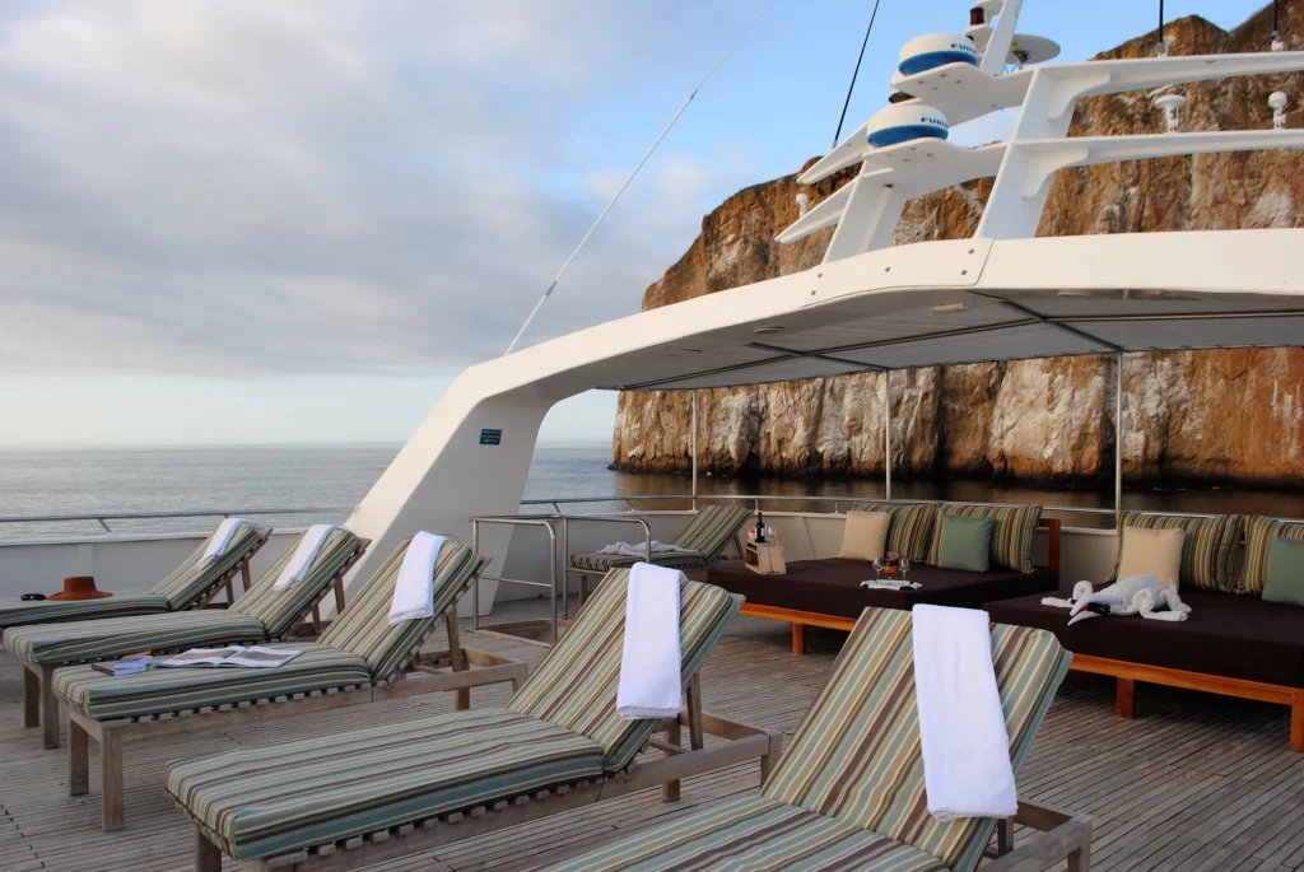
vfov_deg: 48.0
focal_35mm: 27
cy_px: 436
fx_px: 979
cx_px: 652
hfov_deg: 67.3
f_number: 6.3
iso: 100
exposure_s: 1/160
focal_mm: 18
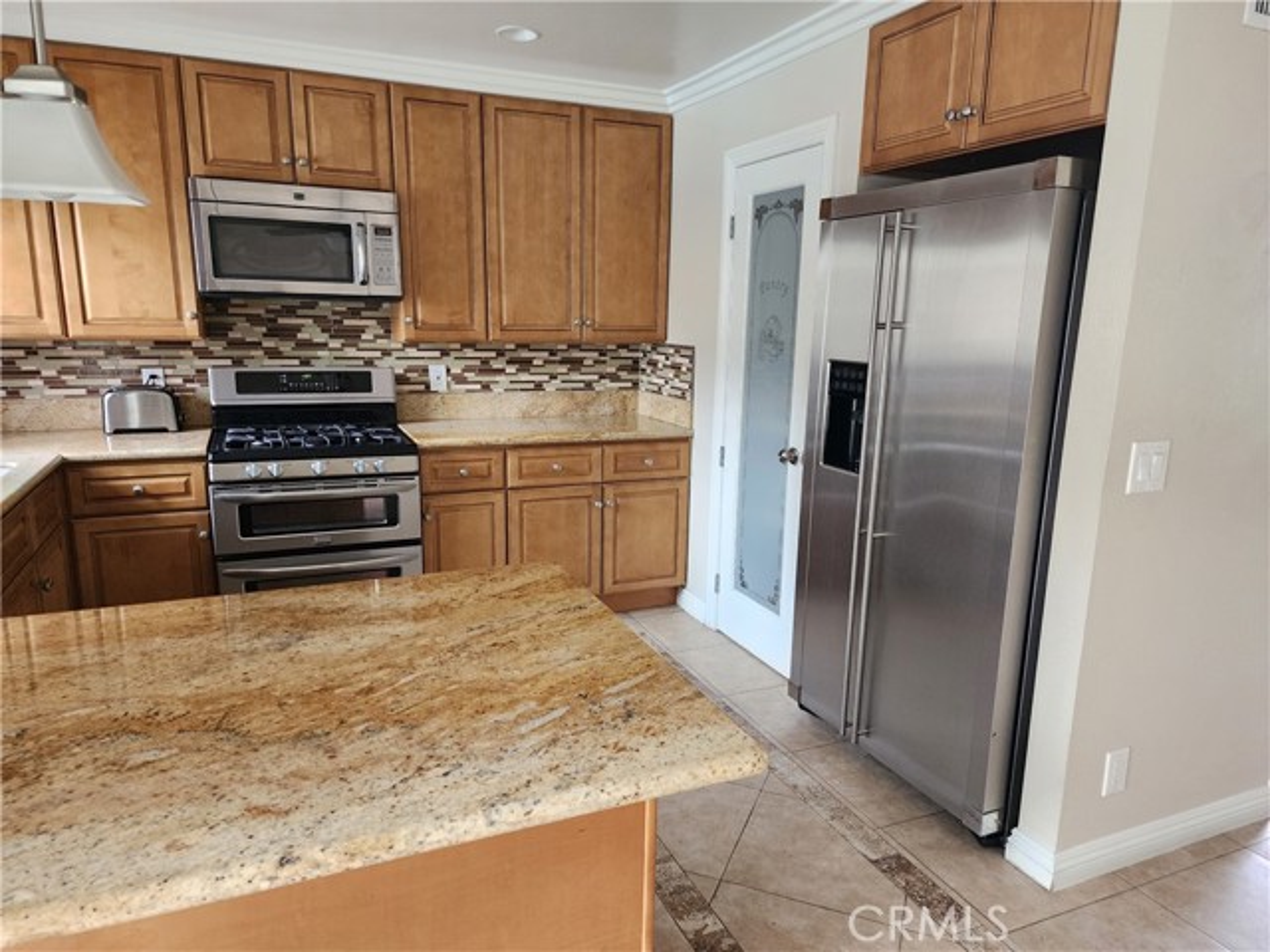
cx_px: 635
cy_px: 476
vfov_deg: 58.9
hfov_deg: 73.9
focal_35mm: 23
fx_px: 844
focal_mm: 6.4
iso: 640
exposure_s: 1/120
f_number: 1.8
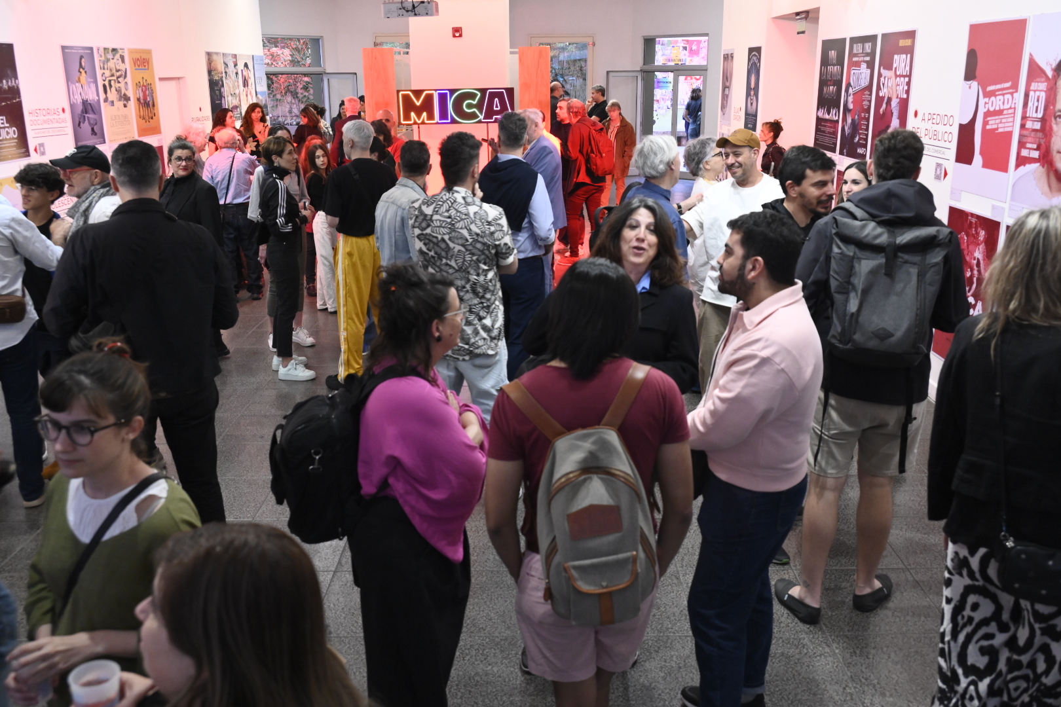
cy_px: 354
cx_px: 530
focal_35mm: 32
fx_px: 943
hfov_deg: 58.7
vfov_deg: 41.1
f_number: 5.6
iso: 4000
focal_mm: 32
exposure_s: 1/60
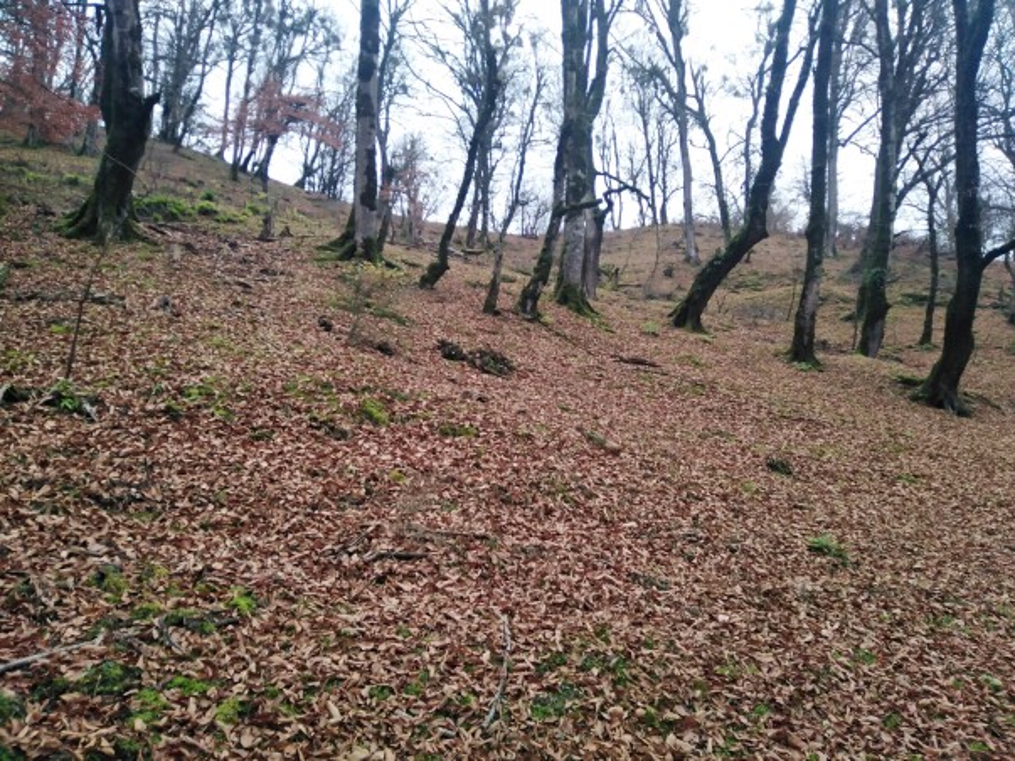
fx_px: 762
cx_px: 508
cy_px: 380
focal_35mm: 26
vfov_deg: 53.0
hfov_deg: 67.3
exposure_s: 1/50
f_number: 1.8
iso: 129
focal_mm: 3.59
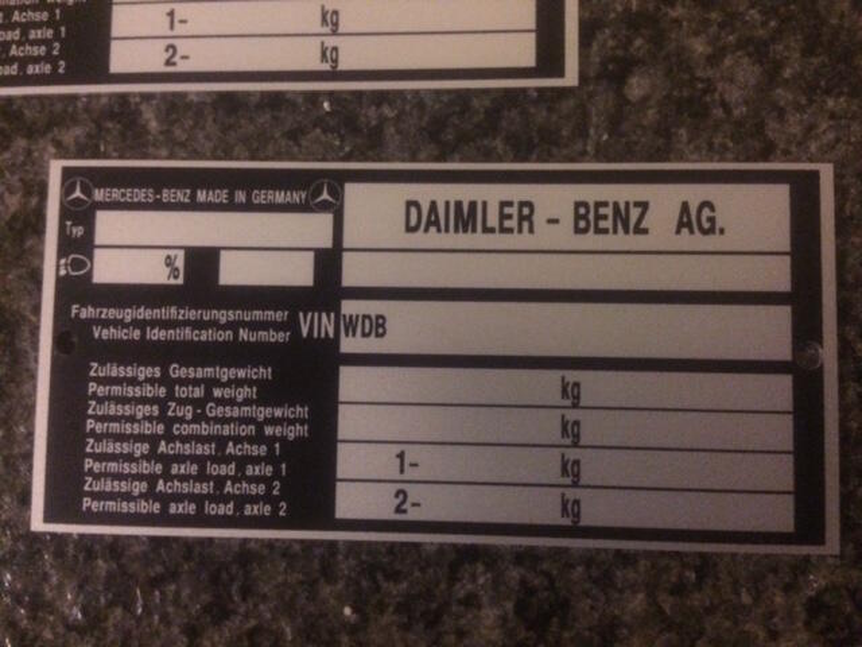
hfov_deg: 61.7
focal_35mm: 29
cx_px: 431
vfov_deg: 48.2
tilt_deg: -86.5
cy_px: 324
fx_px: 722
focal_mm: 4.15
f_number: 2.2
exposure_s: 1/17
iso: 500
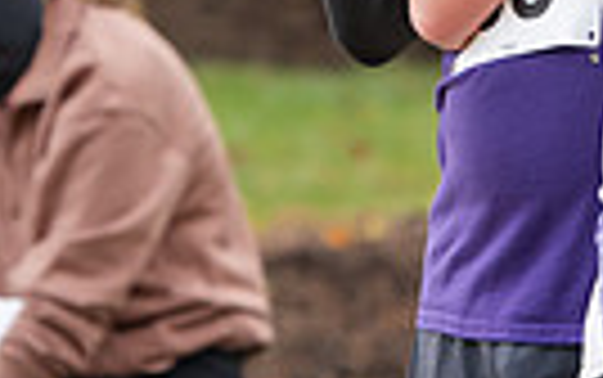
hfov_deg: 2.9
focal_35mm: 726
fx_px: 11941
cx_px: 436
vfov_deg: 1.8
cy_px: -169
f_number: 4.5
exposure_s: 1/400
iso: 400
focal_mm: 165
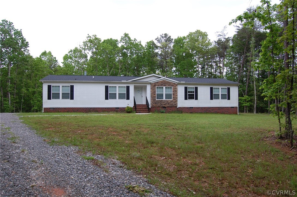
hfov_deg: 67.5
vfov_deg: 47.8
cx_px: 148
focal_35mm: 27
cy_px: 98
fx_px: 222
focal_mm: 18
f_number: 6.3
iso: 200
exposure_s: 1/160
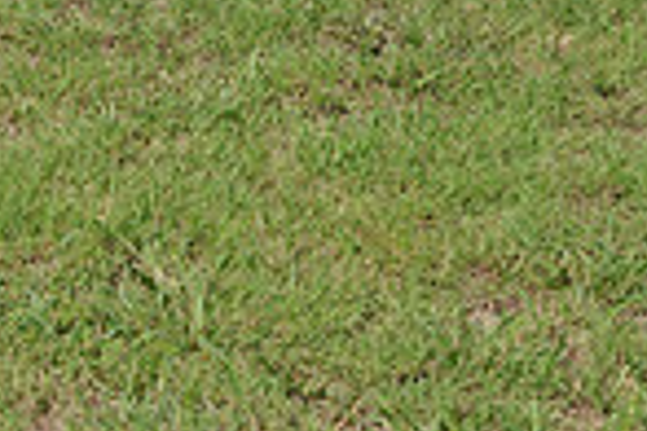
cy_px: 609
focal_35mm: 177
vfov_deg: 7.6
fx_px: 3181
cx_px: -546
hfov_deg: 10.8
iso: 200
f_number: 9
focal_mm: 30
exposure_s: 1/320
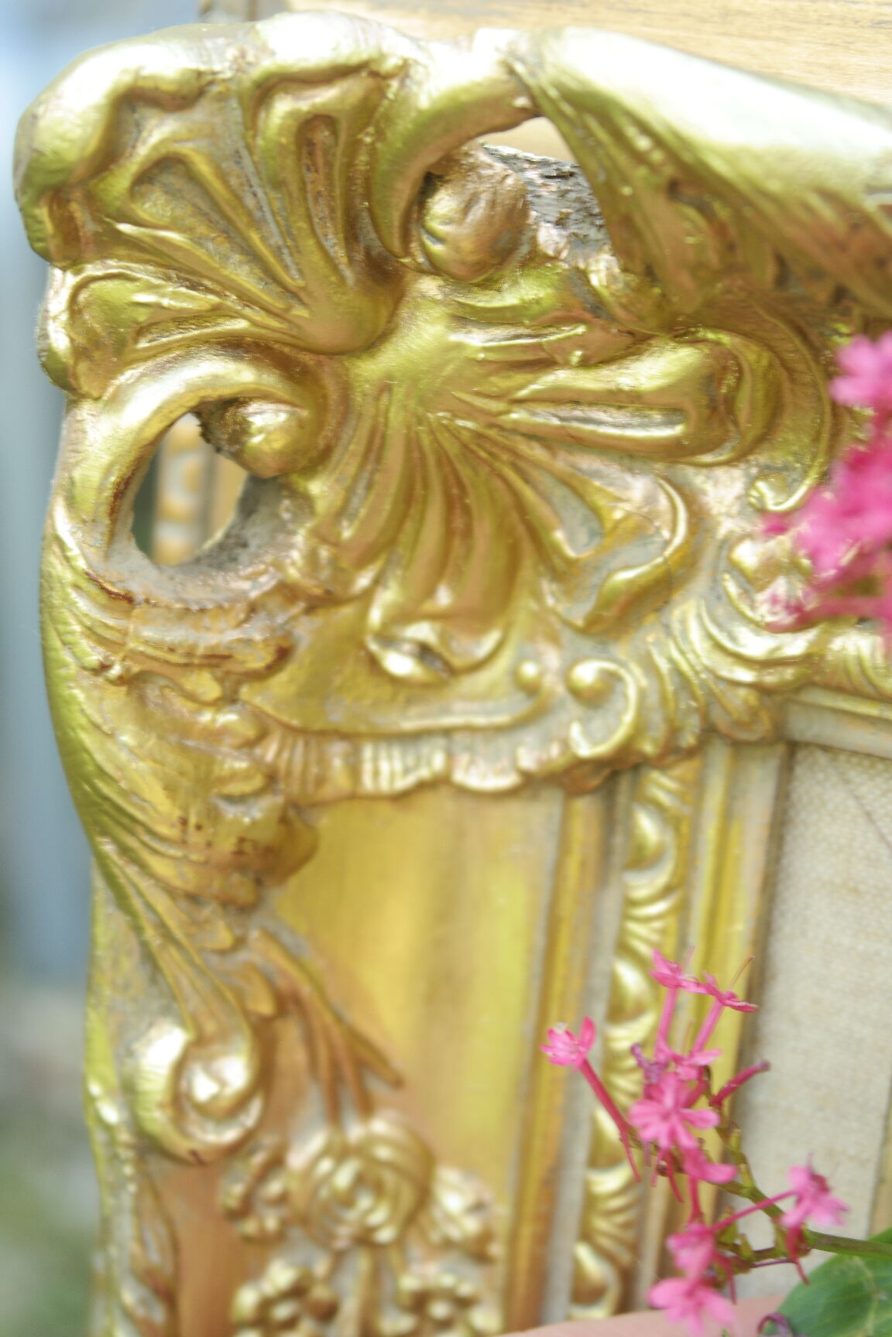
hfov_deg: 19.7
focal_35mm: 69
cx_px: 446
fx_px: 2564
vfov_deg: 29.2
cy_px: 668
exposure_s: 1/30
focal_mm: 45
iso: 100
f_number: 5.6
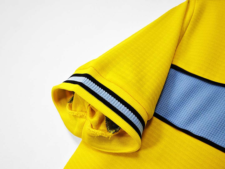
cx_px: 112
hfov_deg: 73.9
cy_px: 84
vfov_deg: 58.9
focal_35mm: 23
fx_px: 149
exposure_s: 1/100
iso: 185
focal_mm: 2.59
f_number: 2.2
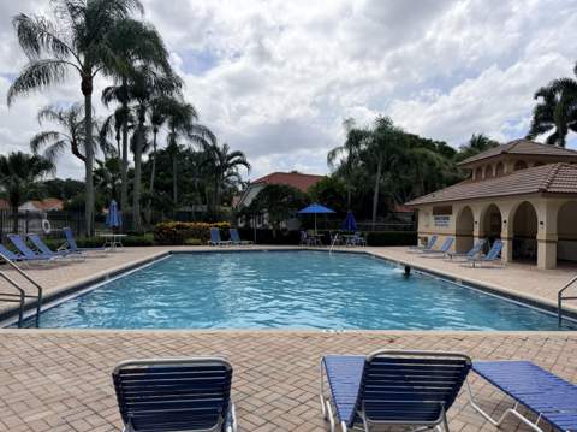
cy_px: 216
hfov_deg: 71.7
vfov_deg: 56.7
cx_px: 288
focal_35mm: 24
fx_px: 400
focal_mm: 6.76
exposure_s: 1/8130
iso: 80
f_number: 1.78
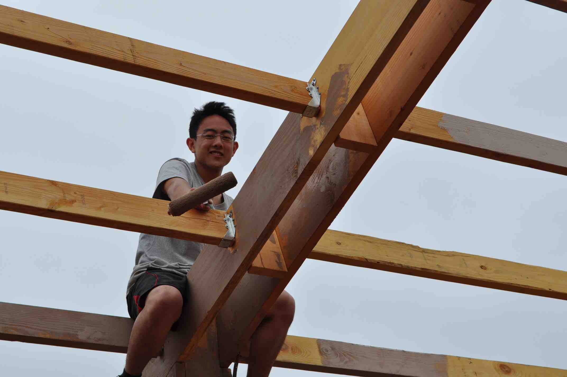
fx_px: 1298
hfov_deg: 24.6
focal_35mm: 82
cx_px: 284
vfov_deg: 16.5
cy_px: 188
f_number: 9
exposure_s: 1/320
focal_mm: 55
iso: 200
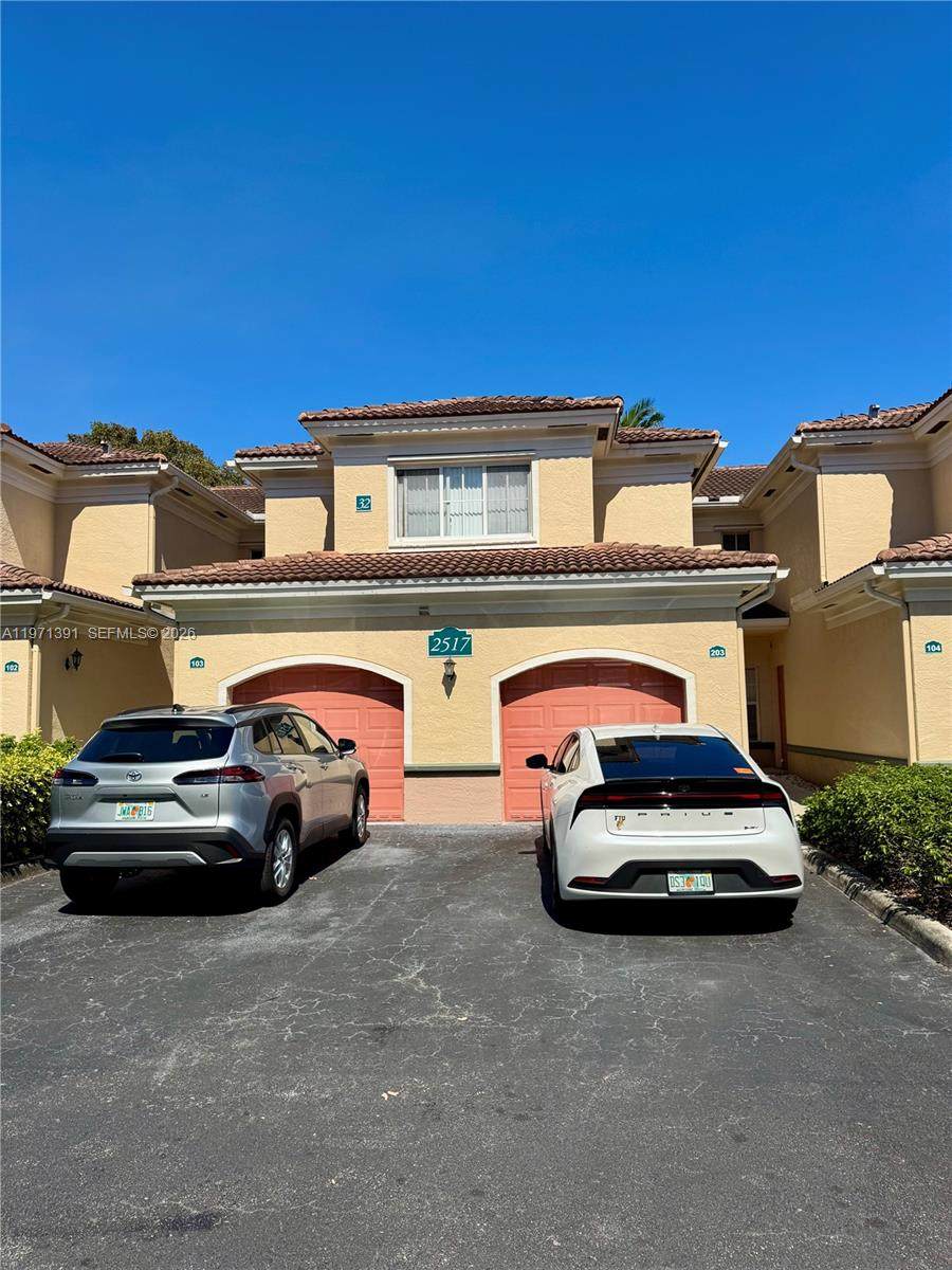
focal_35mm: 24
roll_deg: -0.5
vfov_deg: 71.6
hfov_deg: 56.8
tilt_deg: +0.3
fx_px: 880
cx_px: 476
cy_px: 635
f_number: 1.78
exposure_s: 1/5814
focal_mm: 6.76
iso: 80
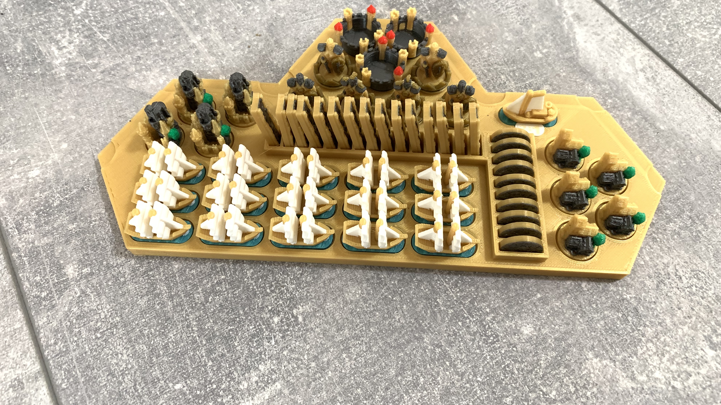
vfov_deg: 39.8
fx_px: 554
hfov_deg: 66.1
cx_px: 362
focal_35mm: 29
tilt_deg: -60.8
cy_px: 144
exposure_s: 1/60
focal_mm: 4.25
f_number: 1.8
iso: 320
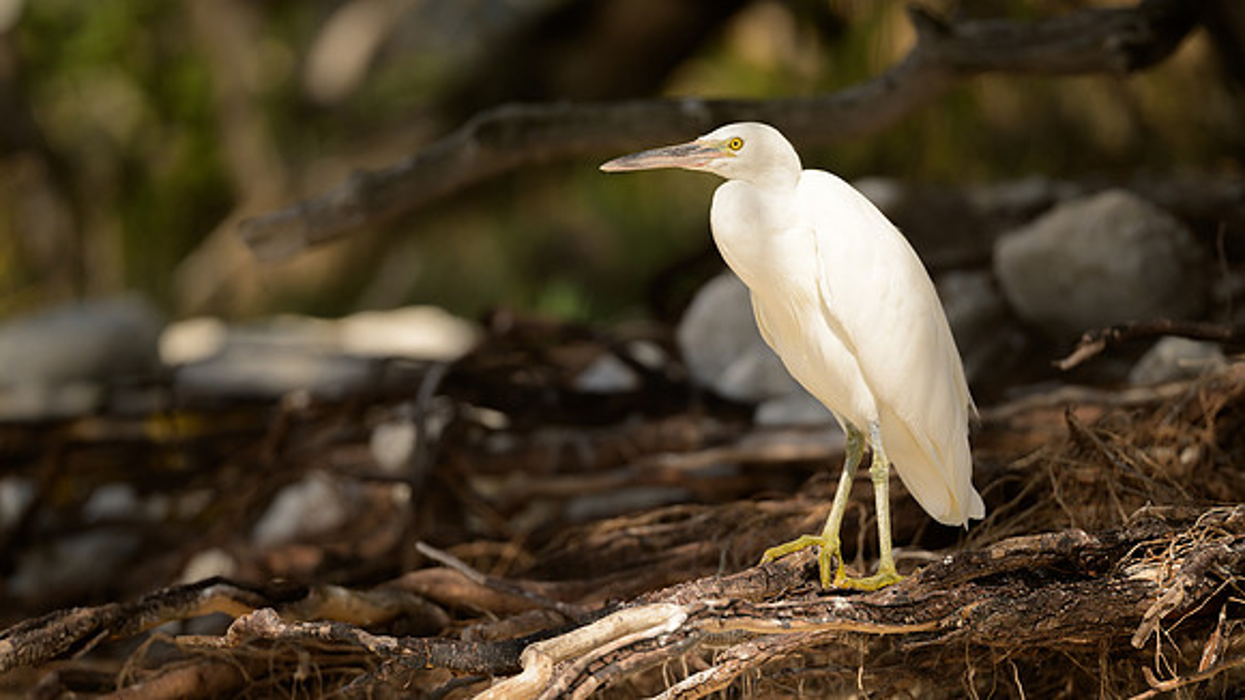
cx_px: 622
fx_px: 17287
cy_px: 366
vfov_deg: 2.3
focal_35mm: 524
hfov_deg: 4.1
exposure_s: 1/2000
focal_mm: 500
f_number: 5.6
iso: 180
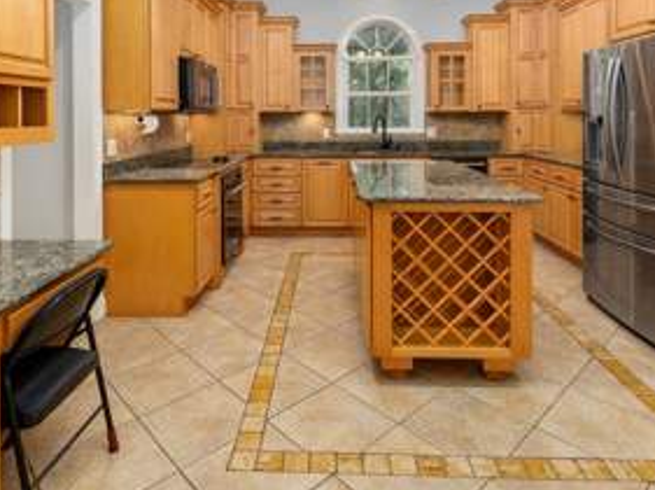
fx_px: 435
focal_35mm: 23
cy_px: 122
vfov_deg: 55.9
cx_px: 319
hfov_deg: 74.0
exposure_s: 1/30
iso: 6400
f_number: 7.1
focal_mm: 14
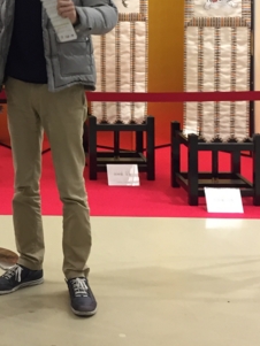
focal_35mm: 77
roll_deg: +1.3
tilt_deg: -0.2
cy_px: -10
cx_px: -46
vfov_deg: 24.1
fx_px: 771
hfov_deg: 18.2
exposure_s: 1/30
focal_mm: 4.15
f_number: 2.2
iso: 50
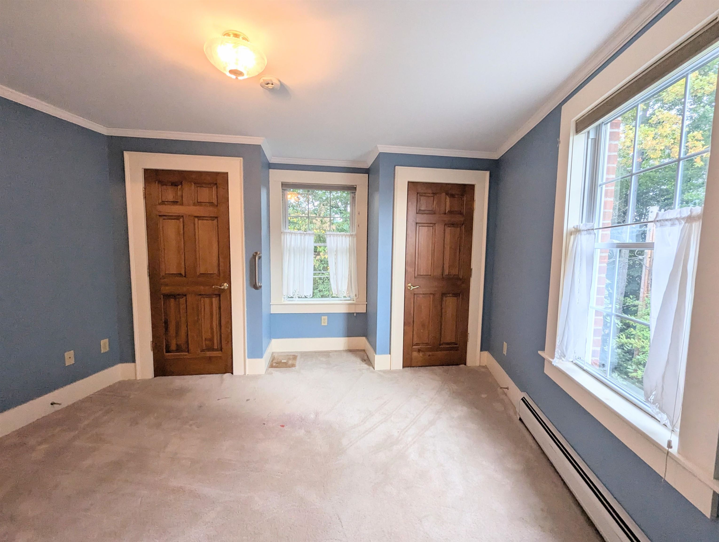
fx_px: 270
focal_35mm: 13
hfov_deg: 106.1
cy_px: 271
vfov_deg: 90.1
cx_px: 360
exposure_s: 1/120
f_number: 2.2
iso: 160
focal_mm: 1.95
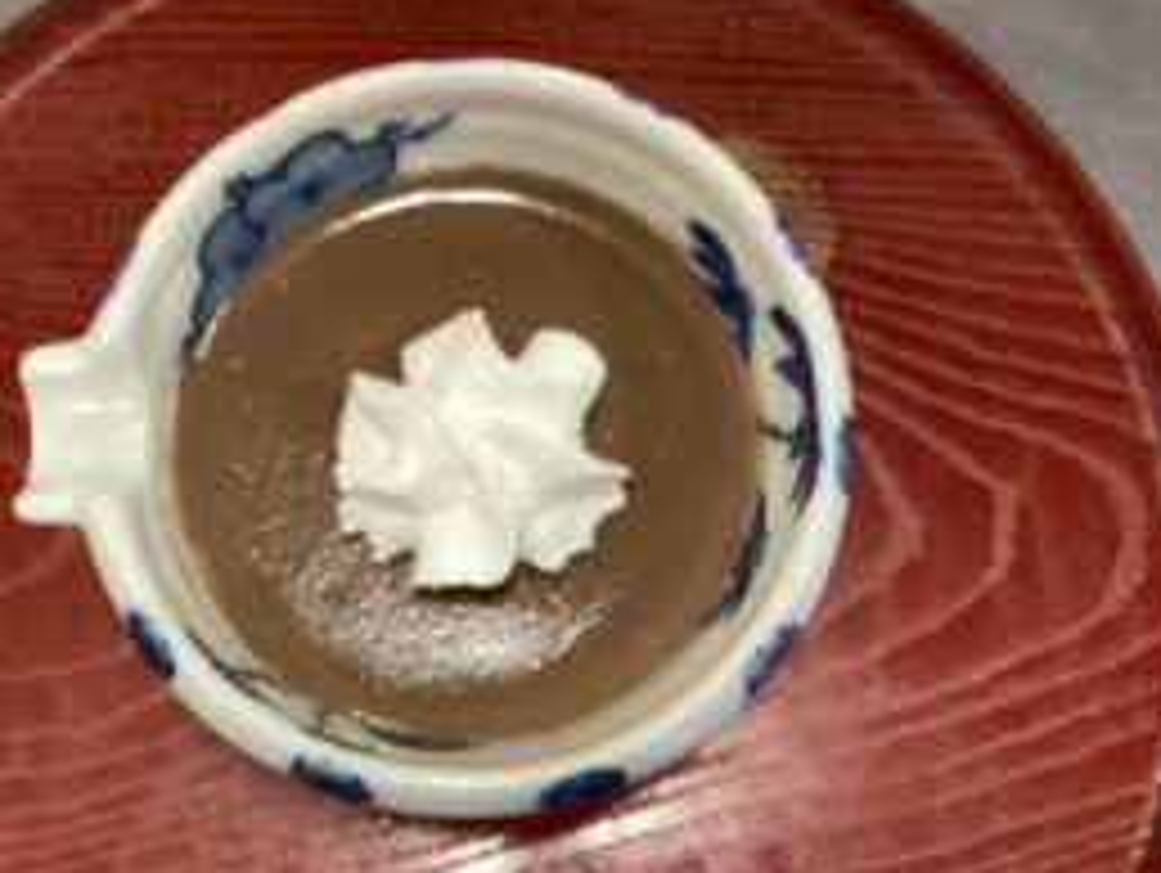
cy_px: 515
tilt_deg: -78.5
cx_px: 484
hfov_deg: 41.9
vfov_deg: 32.2
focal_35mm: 45
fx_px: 1511
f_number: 2.4
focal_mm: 3.3
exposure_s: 1/40
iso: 320
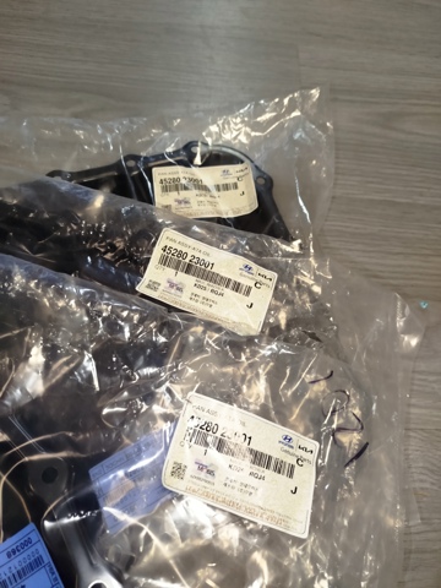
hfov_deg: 56.8
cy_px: 294
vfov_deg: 71.6
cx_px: 220
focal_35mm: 24
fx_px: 408
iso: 160
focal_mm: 5.31
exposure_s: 1/50
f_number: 1.7
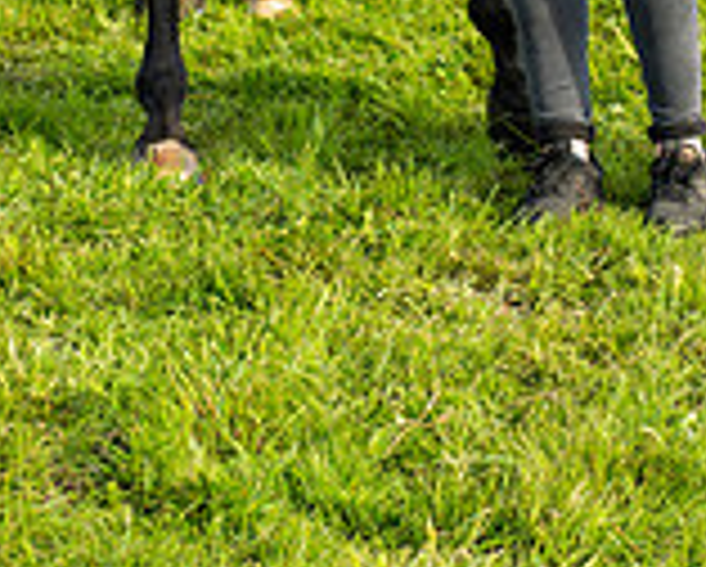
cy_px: -418
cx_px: 295
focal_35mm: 202
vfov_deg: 7.5
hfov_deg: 9.5
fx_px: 4226
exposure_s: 1/500
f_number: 5
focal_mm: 50
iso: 200
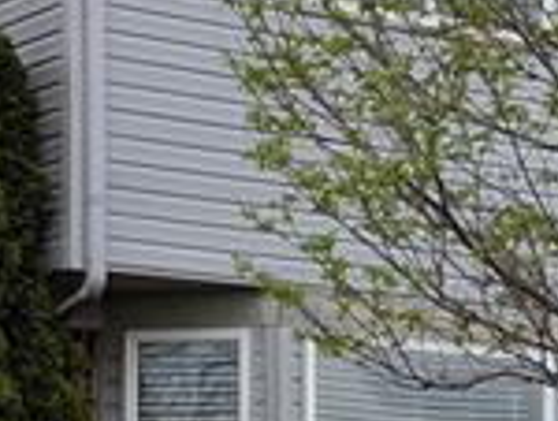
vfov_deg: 9.0
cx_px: 342
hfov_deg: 12.1
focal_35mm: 163
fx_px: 2632
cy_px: 548
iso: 22
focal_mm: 6.9
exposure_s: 1/265
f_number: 1.68
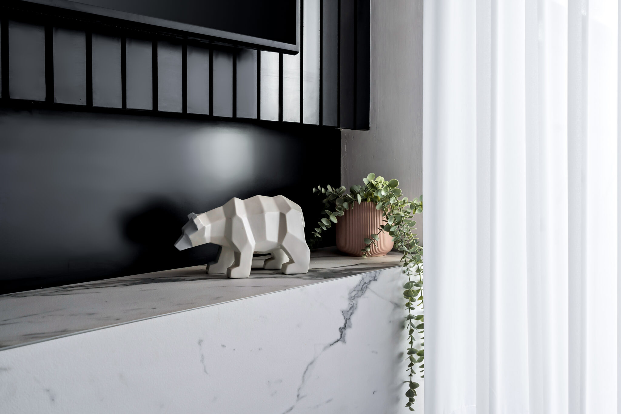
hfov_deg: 54.4
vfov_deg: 37.8
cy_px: 207
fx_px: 604
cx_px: 310
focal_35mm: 35
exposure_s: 1/2
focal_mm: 35
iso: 320
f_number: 10
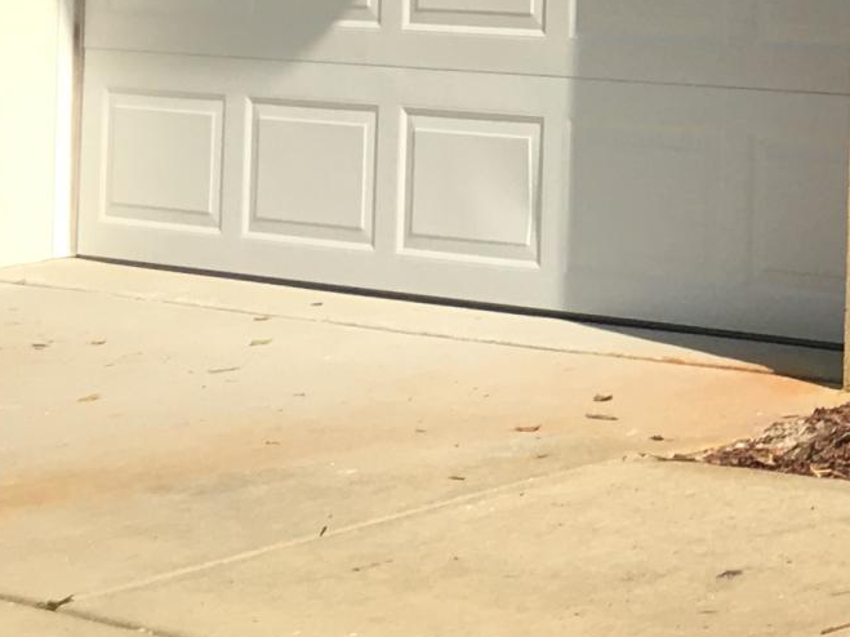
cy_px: -371
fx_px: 3241
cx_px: 1608
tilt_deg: +4.4
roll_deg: -0.2
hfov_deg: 13.2
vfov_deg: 10.7
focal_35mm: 132
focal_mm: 4.15
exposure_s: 1/1282
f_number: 2.2
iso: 25
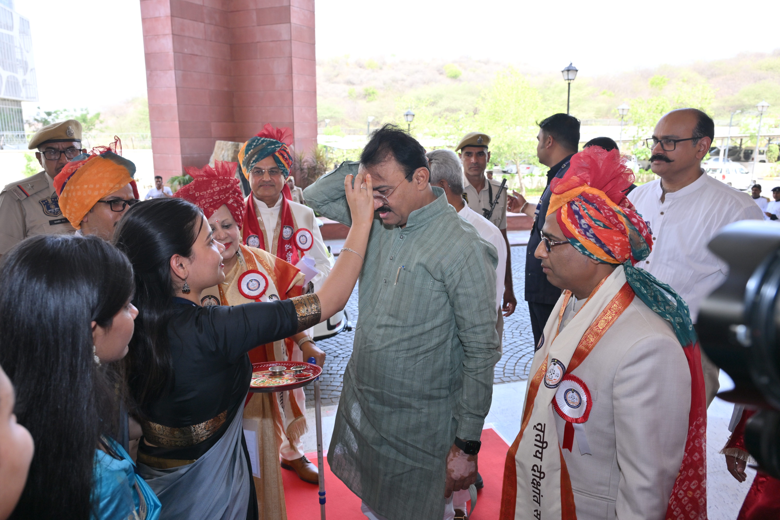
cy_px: 260
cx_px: 390
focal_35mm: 28
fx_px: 596
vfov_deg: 47.2
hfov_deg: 66.4
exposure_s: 1/160
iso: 320
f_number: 6.3
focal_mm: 27.5
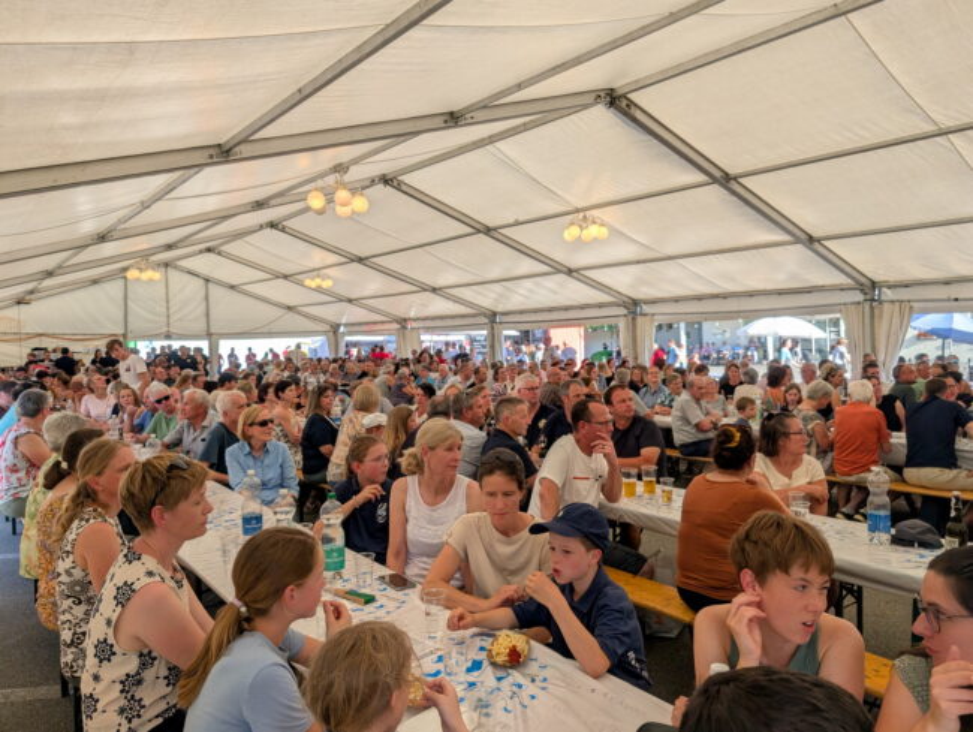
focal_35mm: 24
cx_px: 486
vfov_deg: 56.9
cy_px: 366
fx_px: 675
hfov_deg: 71.5
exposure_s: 1/213
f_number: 1.68
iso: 20
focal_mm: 6.9
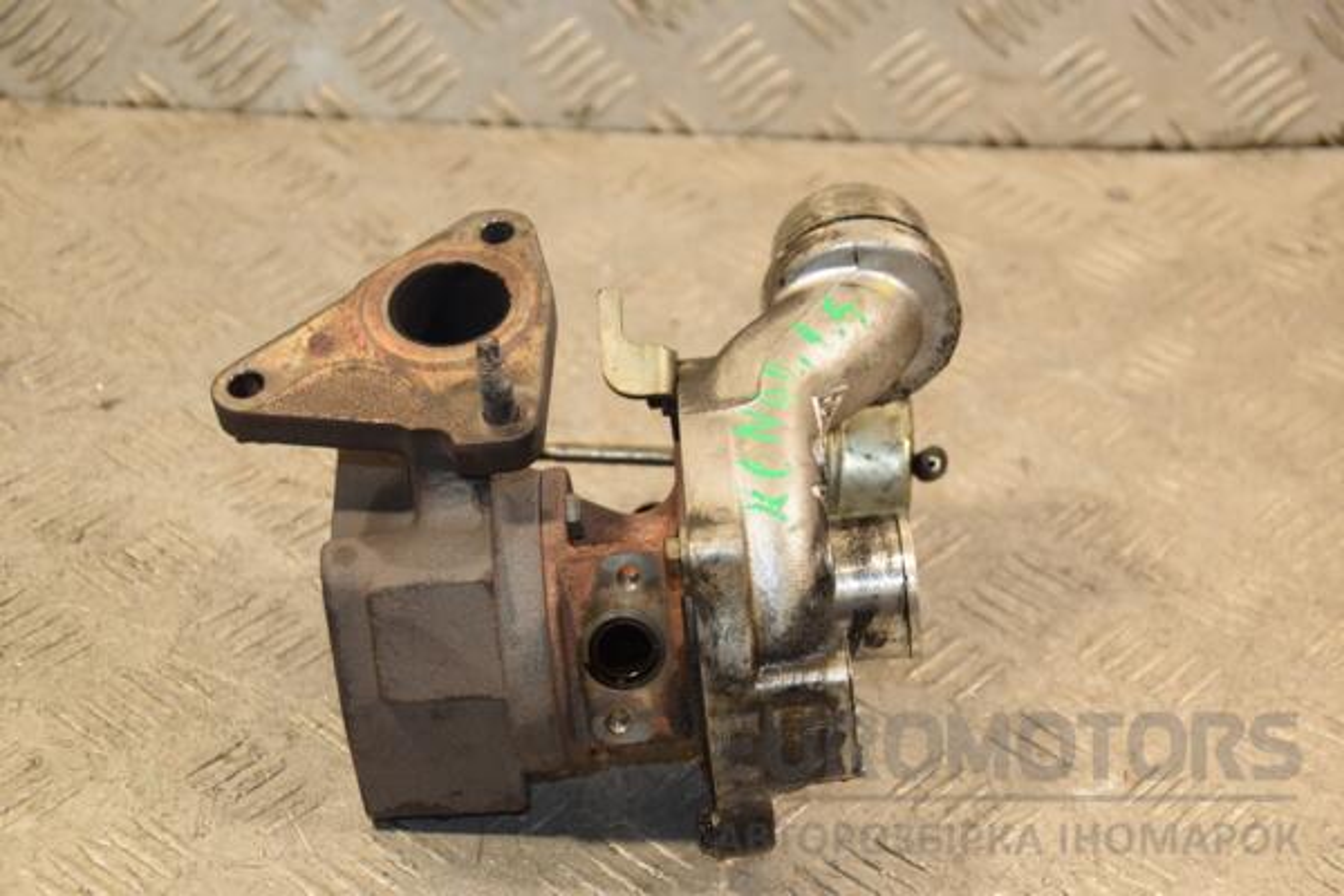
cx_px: 672
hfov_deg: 26.0
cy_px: 448
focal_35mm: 78
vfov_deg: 17.5
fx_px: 2912
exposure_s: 1/125
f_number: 5
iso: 800
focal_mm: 52
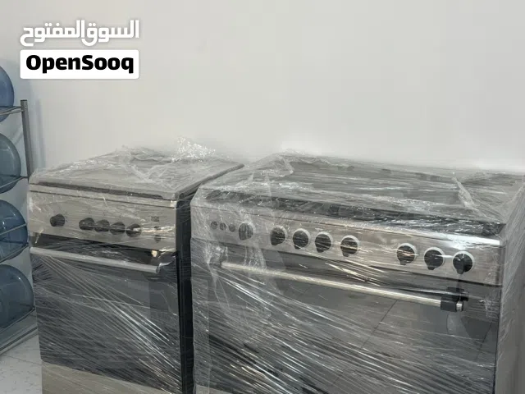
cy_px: 197
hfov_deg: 67.3
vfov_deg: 53.1
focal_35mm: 26
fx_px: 394
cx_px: 262
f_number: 1.5
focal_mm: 5.7
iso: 64
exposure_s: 1/121
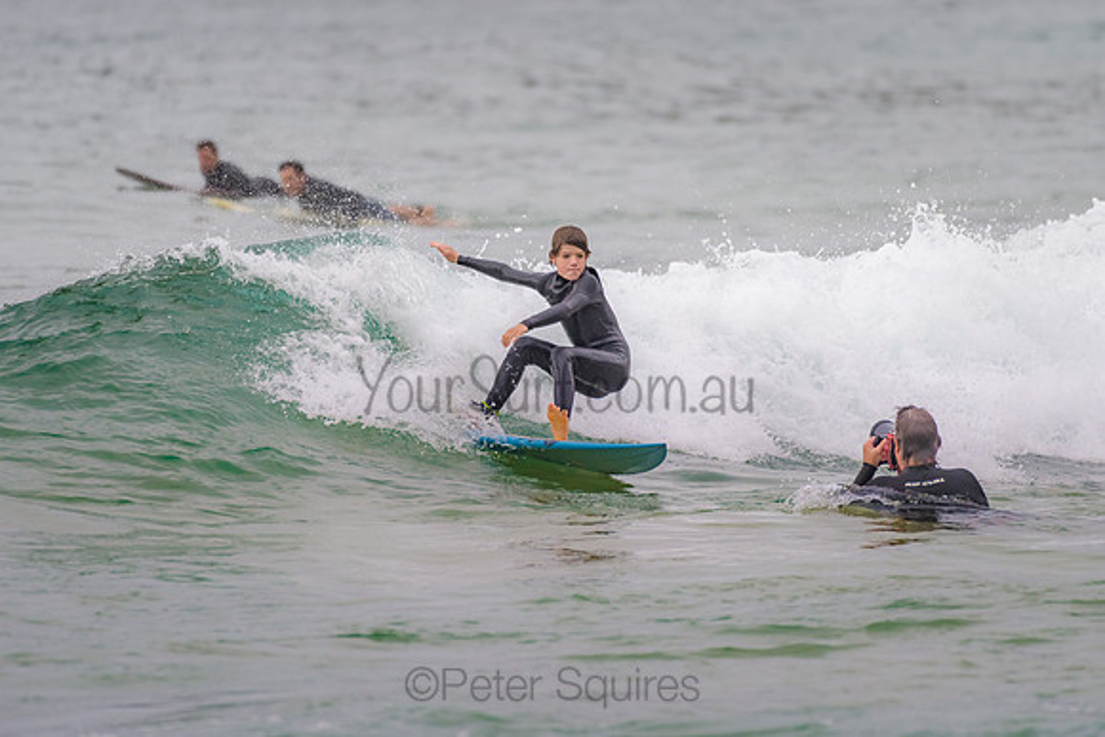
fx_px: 18817
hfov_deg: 3.4
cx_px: 577
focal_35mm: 613
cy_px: 288
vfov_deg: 2.2
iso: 280
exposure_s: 1/800
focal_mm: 500
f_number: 5.6
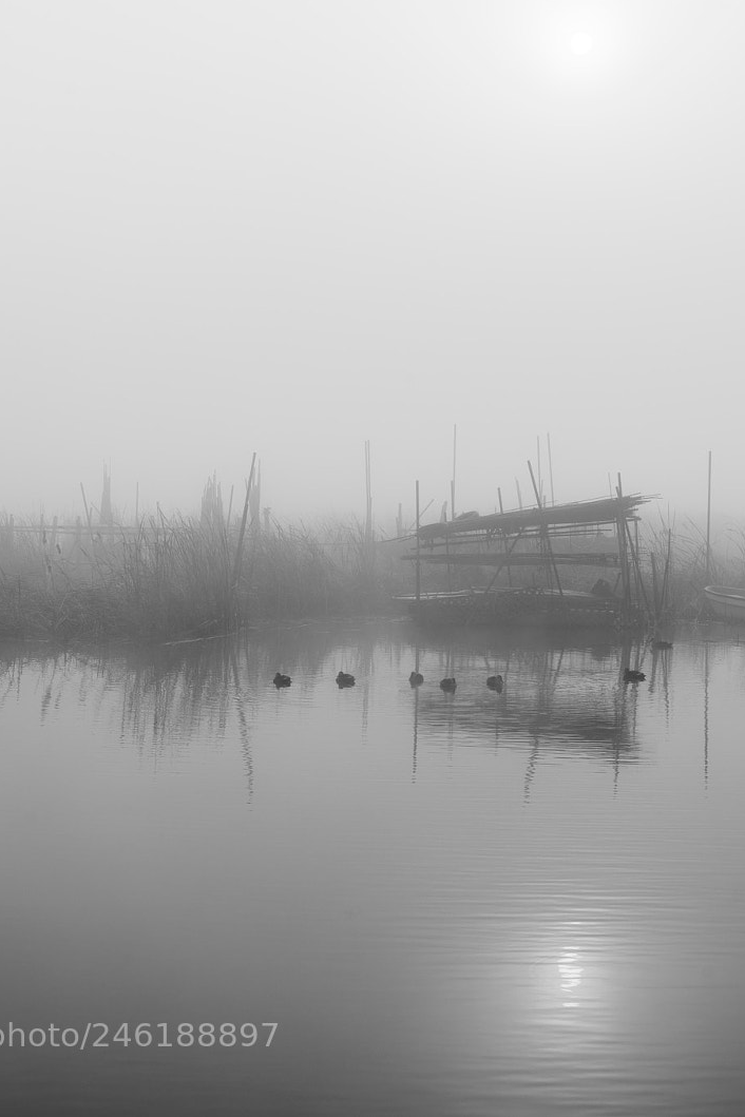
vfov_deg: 29.7
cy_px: 555
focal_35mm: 68
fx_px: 2111
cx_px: 571
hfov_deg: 19.9
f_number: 11
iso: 100
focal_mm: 45
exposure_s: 1/60
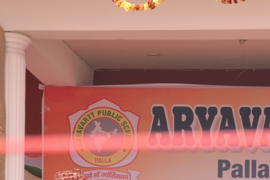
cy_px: 234
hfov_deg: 7.3
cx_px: 275
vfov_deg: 4.9
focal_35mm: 281
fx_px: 2107
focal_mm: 66
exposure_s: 1/160
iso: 160
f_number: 6.3
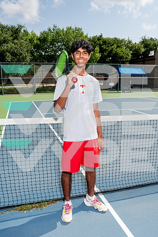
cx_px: 79
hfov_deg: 42.3
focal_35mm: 31
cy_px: 118
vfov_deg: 60.3
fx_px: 204
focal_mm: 31
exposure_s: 1/250
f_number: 8
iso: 100
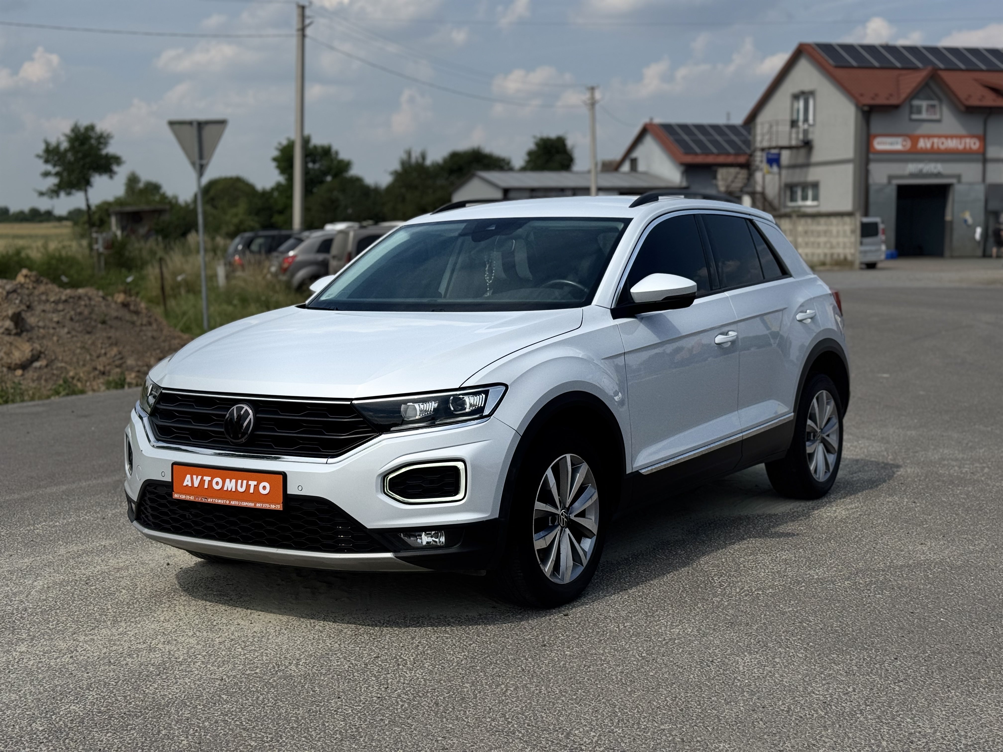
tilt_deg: -6.0
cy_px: 376
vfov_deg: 30.3
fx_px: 1391
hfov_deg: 39.7
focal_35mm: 48
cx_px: 502
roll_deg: -0.3
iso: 64
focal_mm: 6.76
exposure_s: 1/9009
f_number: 1.78
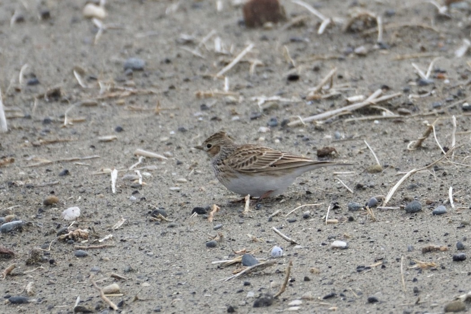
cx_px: 236
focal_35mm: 600
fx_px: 7849
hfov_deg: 3.4
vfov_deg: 2.3
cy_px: 157
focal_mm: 600
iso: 720
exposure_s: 1/1600
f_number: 6.3
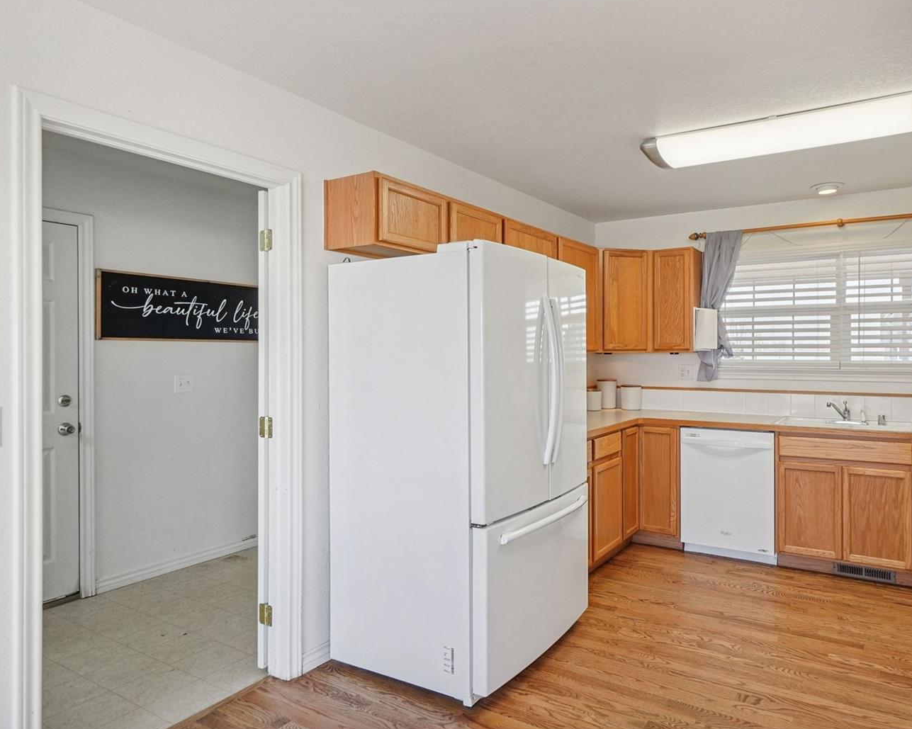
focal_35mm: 21
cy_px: 356
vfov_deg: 65.5
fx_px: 567
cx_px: 559
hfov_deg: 76.5
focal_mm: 12
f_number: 8
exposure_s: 1/30
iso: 250
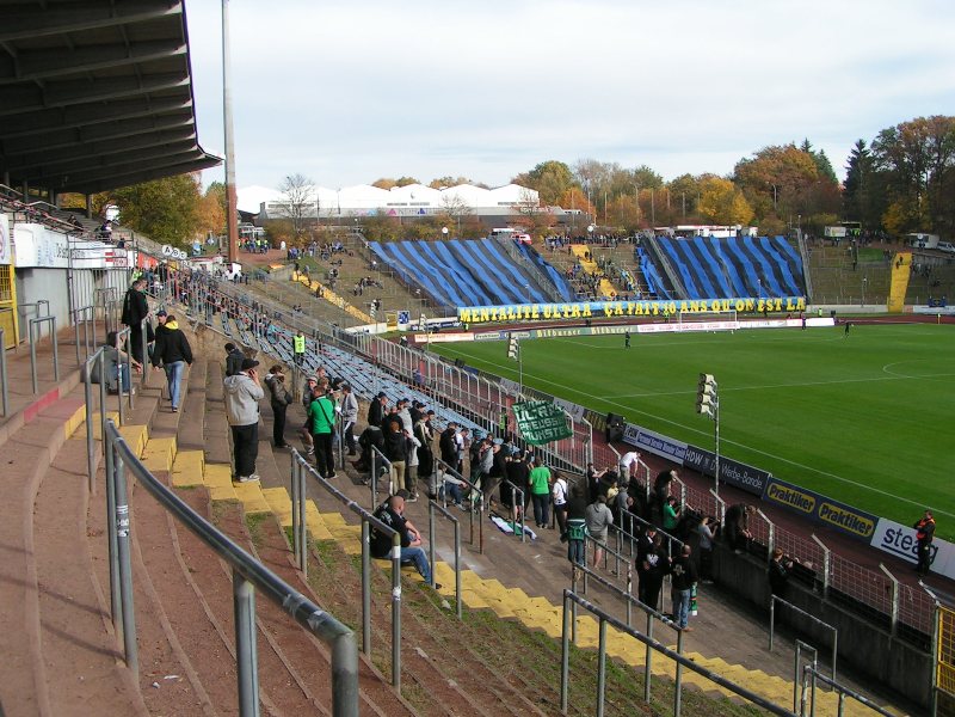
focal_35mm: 38
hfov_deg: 49.0
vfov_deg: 37.7
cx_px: 478
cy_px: 358
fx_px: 1048
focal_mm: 5.8
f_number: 5.6
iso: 50
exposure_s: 1/250
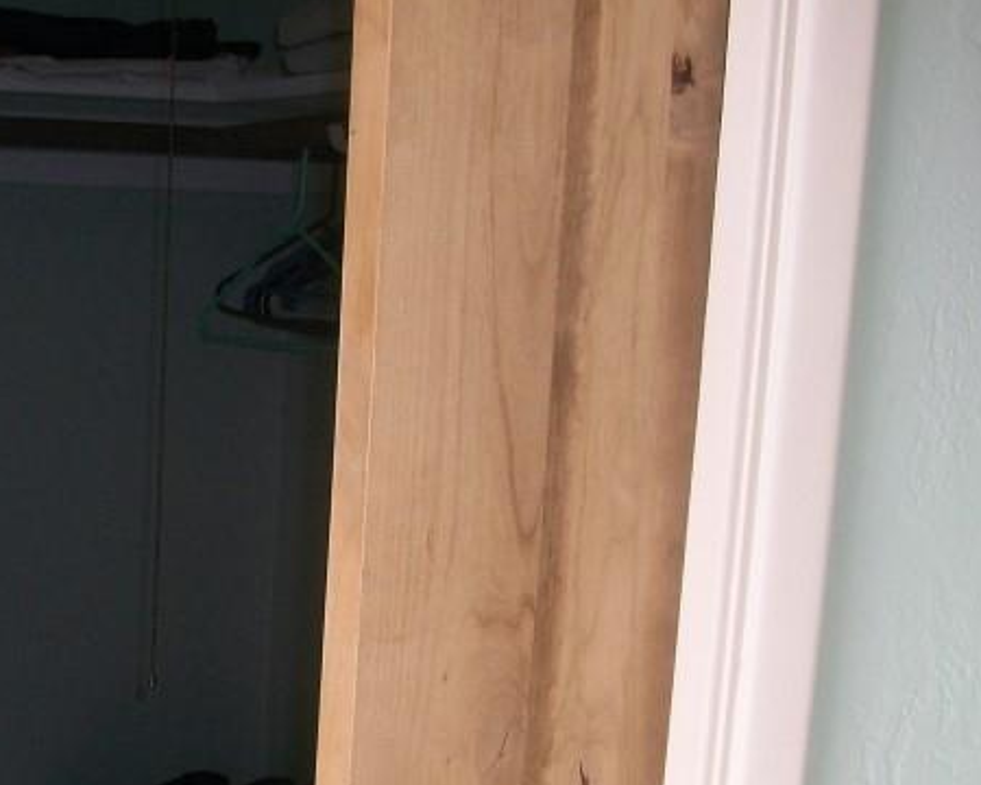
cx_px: -59
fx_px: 2061
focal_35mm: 71
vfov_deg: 20.8
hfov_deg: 25.1
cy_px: 785
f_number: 2.9
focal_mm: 5.7
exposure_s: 1/30
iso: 80
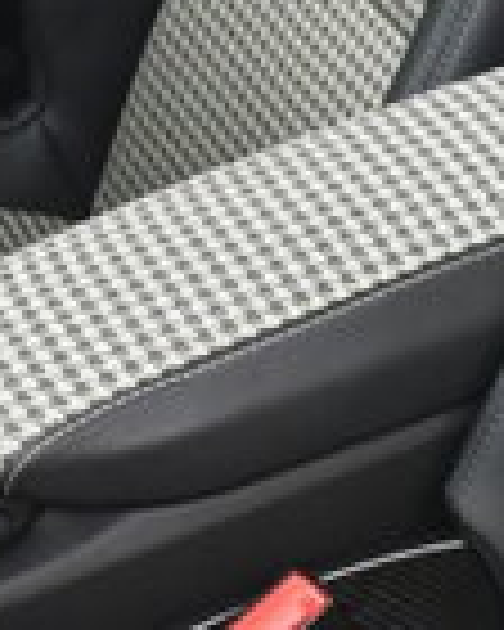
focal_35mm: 211
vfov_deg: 9.1
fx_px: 3937
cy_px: 547
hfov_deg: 7.2
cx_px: 801
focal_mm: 20.5
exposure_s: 1/30
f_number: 3.8
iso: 1400
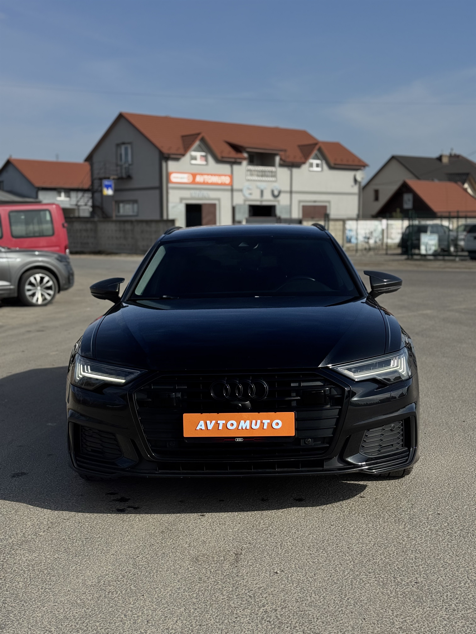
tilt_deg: -5.4
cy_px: 317
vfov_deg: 39.7
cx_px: 238
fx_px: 880
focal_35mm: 48
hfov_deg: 30.3
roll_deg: +0.0
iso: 64
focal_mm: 6.76
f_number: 1.78
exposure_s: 1/9009
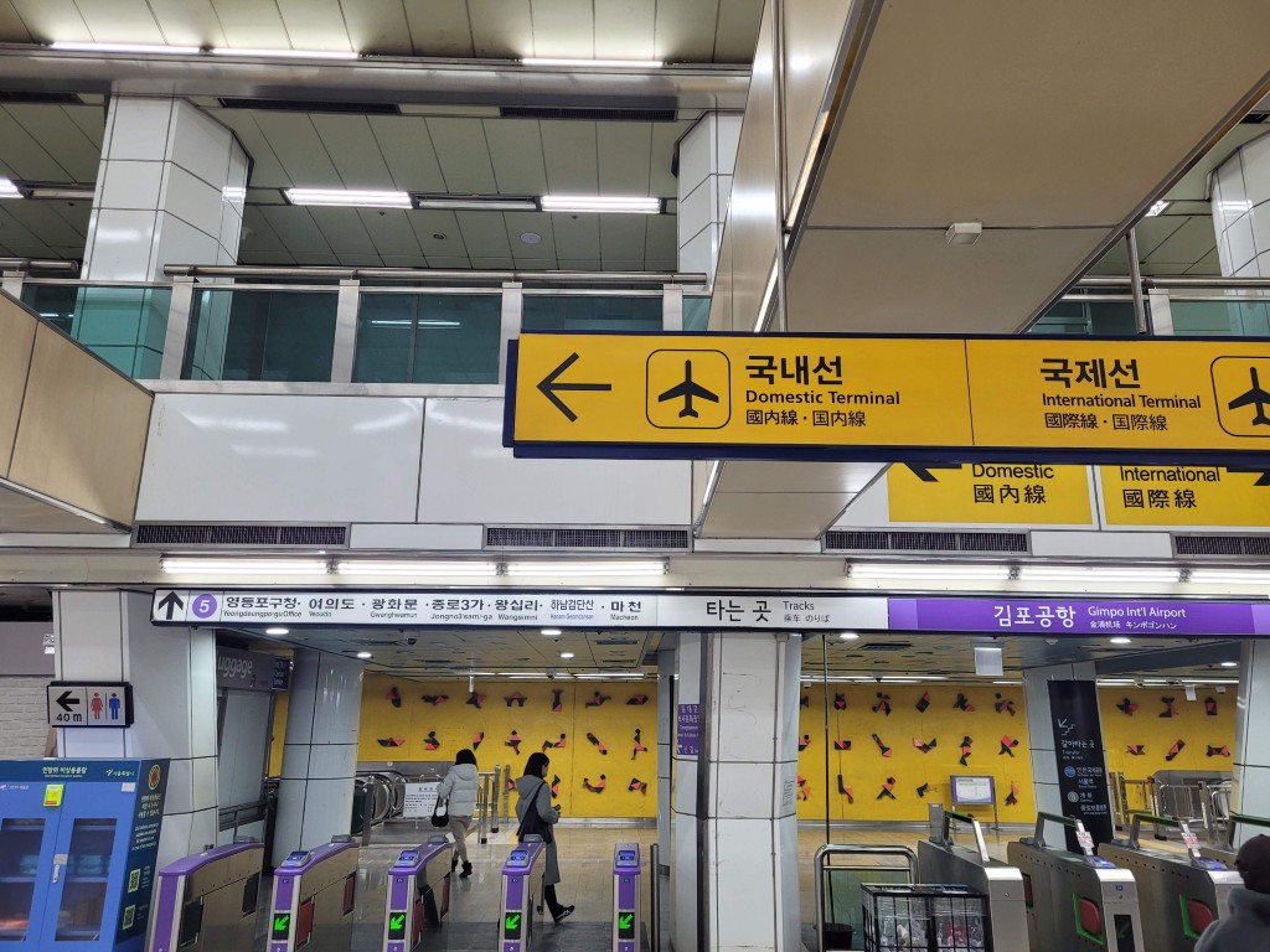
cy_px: 476
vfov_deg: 53.1
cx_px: 635
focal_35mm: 26
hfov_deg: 67.3
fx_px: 954
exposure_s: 1/120
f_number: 1.8
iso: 160
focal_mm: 5.4
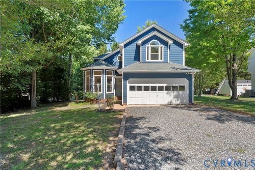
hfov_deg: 83.9
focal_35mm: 20
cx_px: 128
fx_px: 142
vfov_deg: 62.0
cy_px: 85
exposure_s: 1/160
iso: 800
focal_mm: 20
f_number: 8
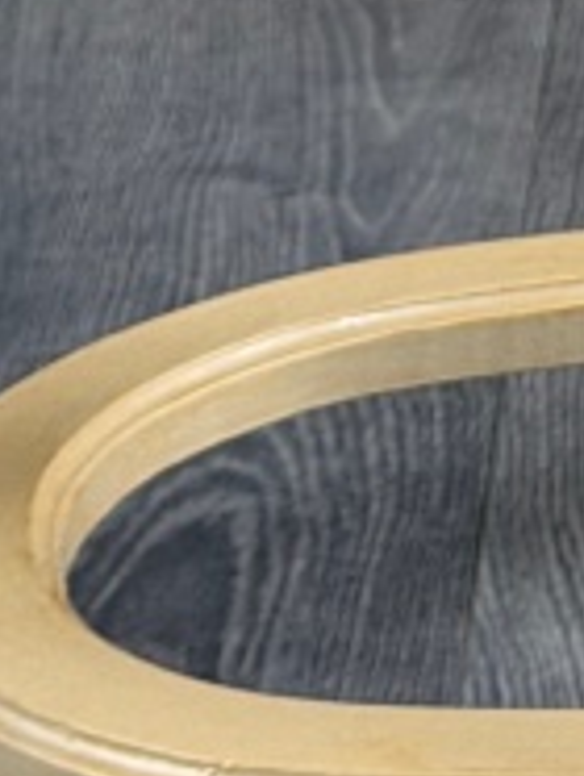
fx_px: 6935
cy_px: -826
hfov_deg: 4.8
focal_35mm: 309
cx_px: 1001
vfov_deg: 6.2
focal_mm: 6.76
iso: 64
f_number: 1.78
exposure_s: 1/50
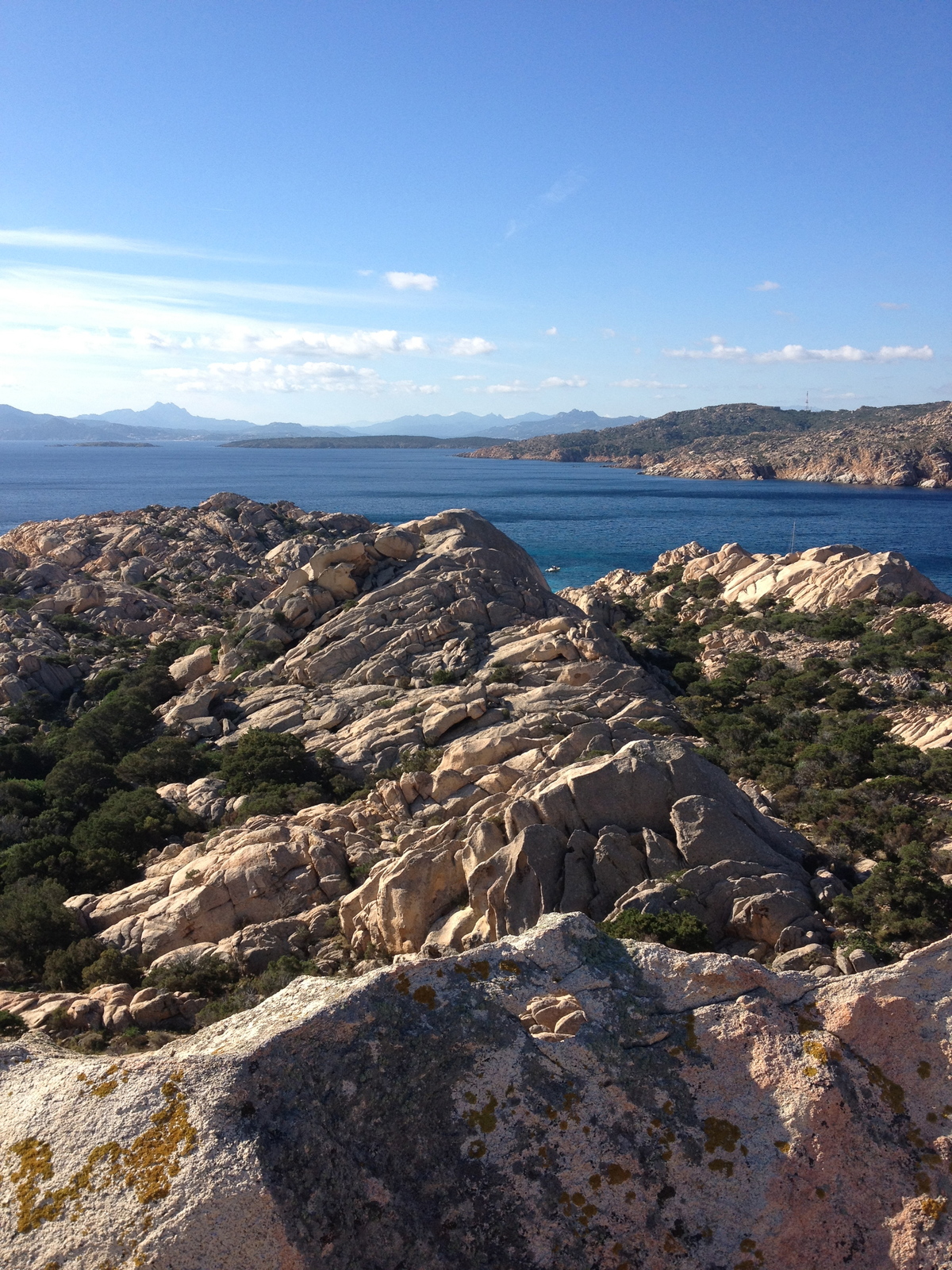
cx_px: 476
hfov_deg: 40.7
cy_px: 635
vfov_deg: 52.6
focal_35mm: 35
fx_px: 1283
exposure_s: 1/1381
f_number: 2.4
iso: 64
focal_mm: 4.28
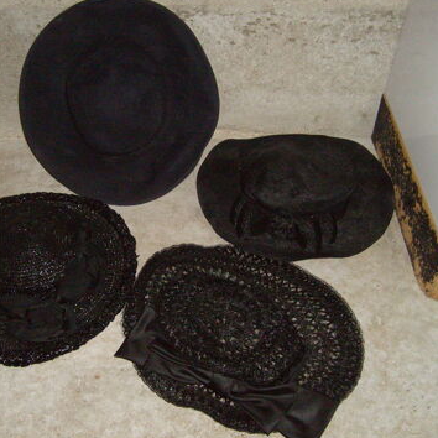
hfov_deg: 39.8
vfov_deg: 40.0
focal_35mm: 42
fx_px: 601
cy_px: 218
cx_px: 174
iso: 400
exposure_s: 1/45
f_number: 2.8
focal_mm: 5.8
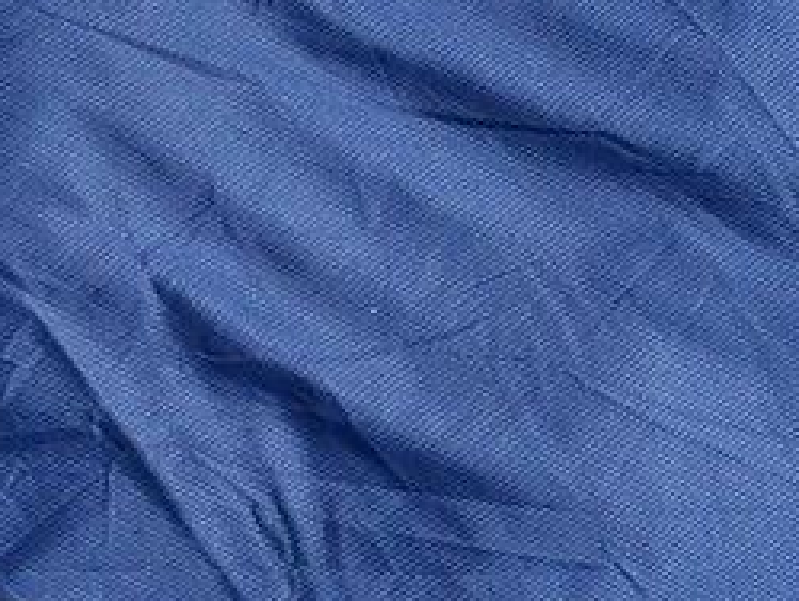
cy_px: 93
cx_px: 182
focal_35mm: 98
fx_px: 2264
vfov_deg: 15.0
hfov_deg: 19.8
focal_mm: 6.81
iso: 741
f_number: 1.85
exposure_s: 1/42.6
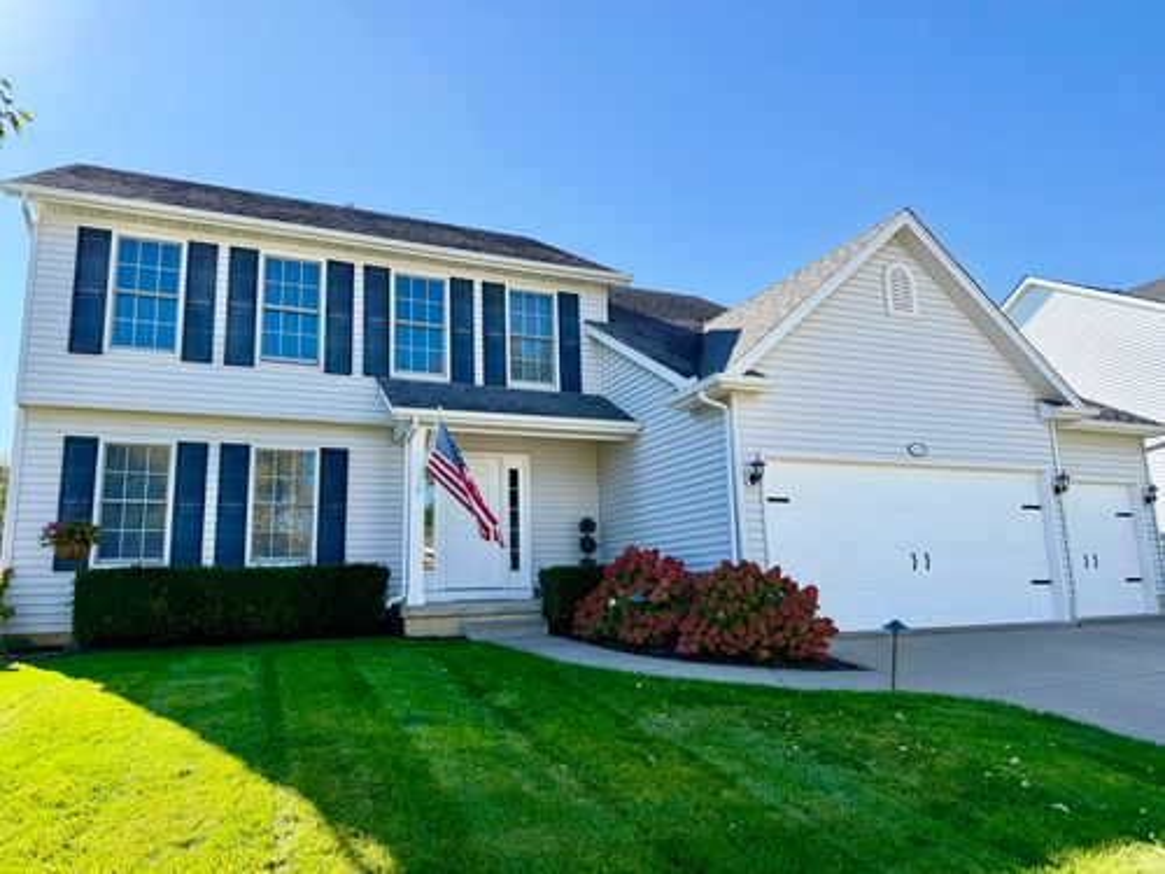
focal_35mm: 24
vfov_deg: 56.8
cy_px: 437
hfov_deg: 71.6
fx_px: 808
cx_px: 582
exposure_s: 1/2299
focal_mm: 6.76
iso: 80
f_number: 1.78
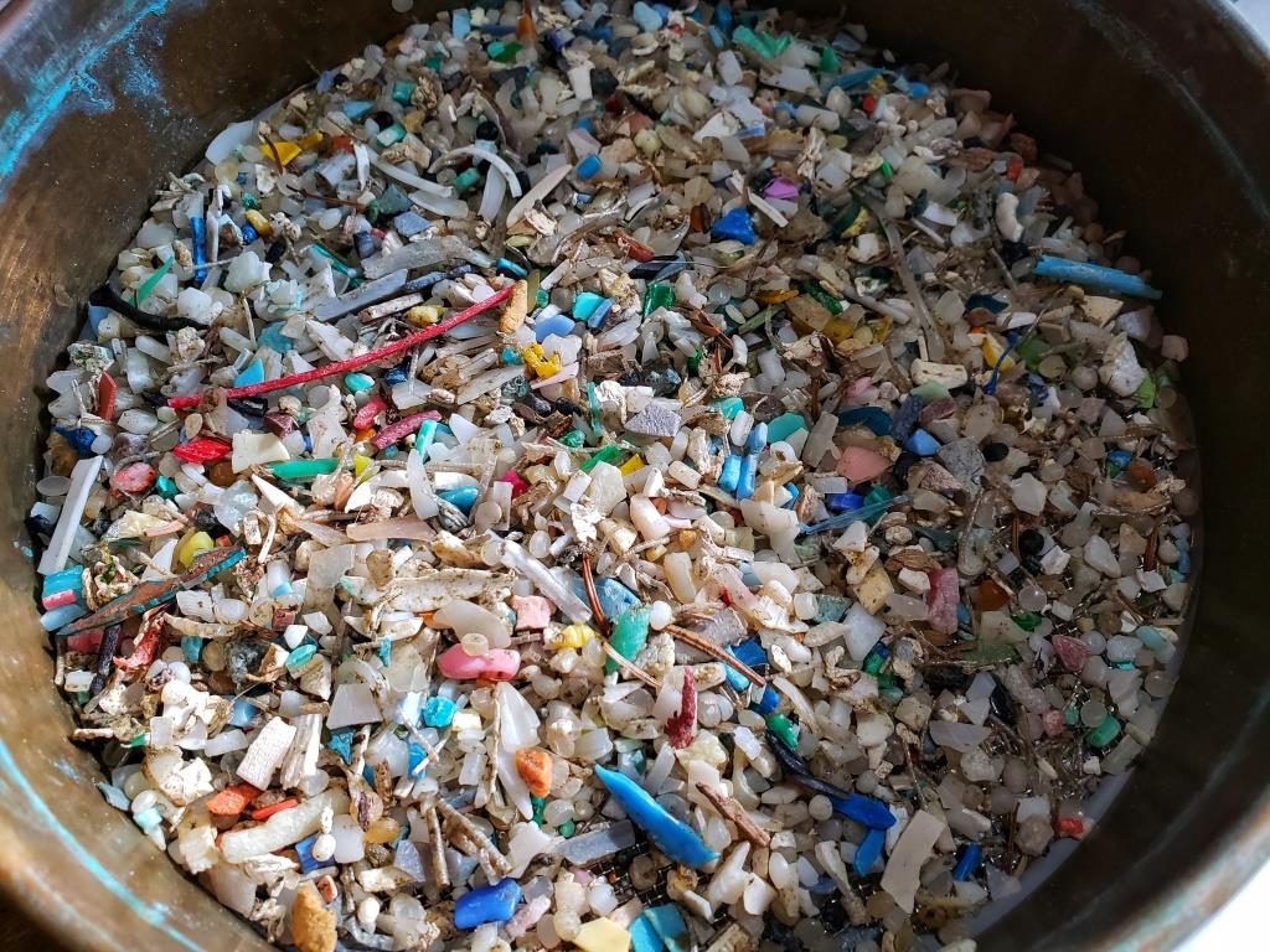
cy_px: 476
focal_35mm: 26
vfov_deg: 53.1
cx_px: 635
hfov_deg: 67.3
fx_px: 954
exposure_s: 1/60
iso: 200
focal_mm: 4.3
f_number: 2.4
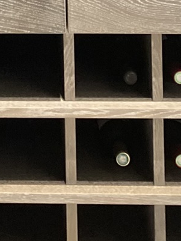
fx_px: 996
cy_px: -236
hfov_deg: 10.1
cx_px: -65
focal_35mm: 143
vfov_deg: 12.3
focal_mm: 3.99
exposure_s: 1/30
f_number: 1.8
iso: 500
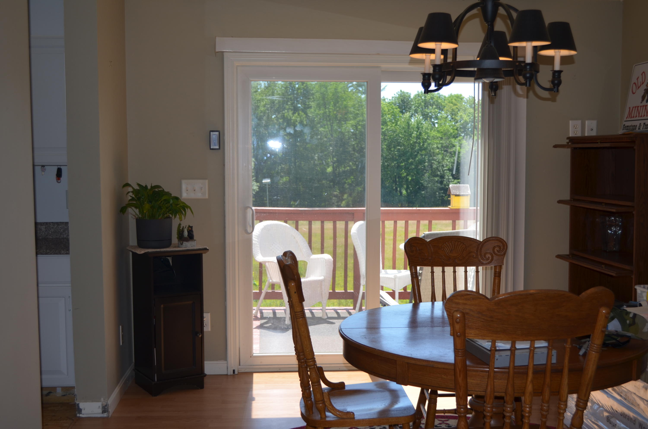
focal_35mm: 45
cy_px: 214
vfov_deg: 29.7
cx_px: 324
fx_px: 808
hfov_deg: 43.7
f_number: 4.5
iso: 100
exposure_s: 1/160
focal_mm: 30
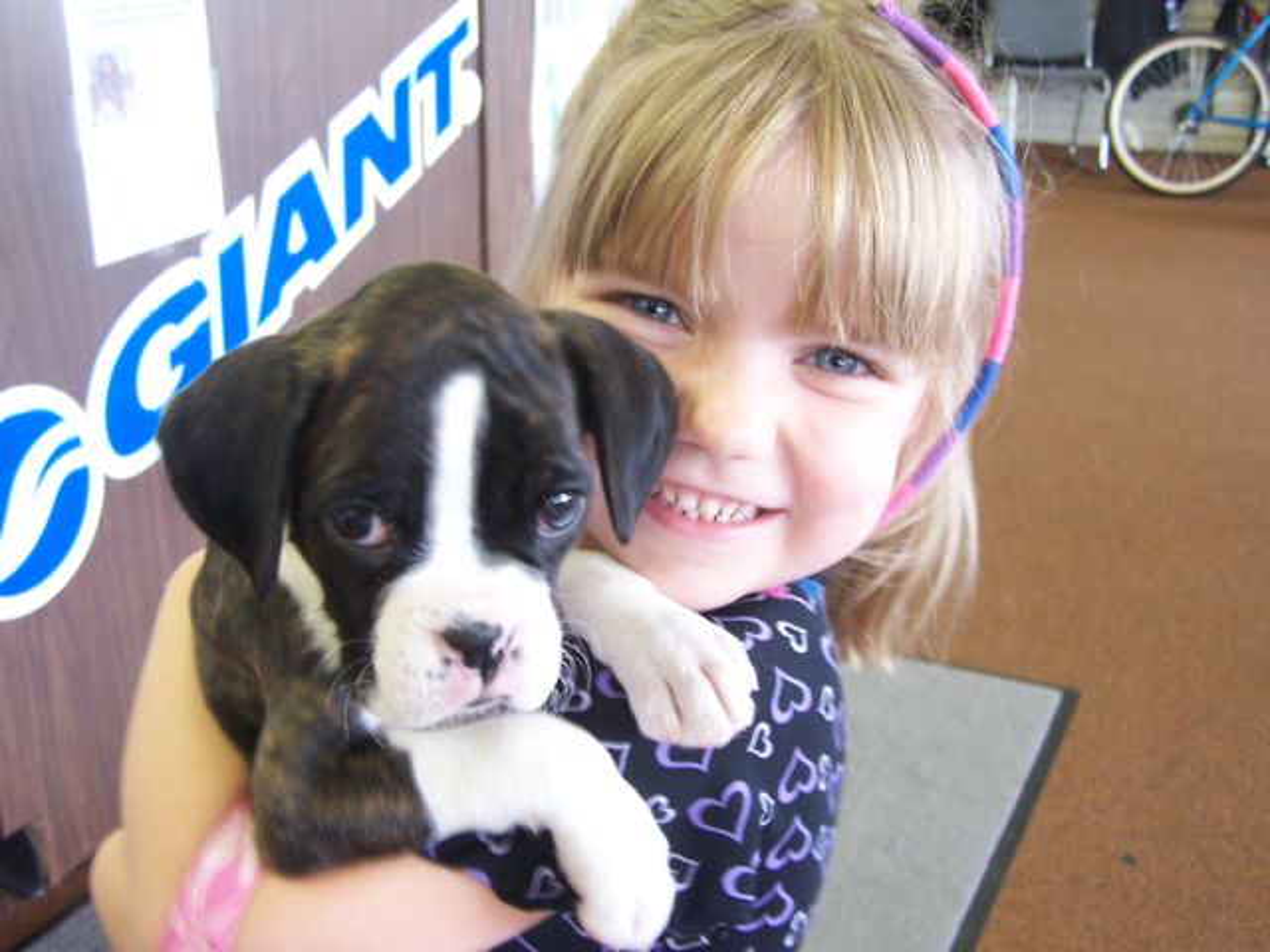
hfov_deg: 46.8
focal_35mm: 40
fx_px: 1468
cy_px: 476
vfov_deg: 36.0
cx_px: 635
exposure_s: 1/15
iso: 140
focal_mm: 6.7
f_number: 2.8
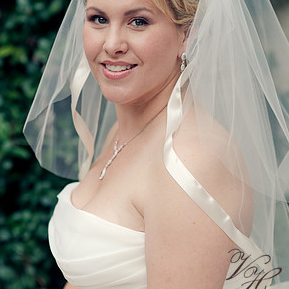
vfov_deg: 15.5
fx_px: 1058
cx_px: 143
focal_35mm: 112
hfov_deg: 15.6
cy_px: 91
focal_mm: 85
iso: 400
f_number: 3.5
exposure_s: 1/640
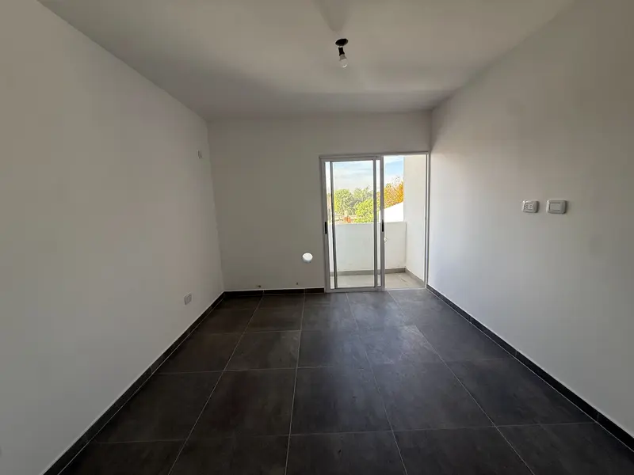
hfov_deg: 102.1
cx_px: 317
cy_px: 238
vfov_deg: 85.7
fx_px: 256
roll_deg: +1.9
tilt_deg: -8.5
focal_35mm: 14
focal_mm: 2.22
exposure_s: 1/294
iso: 64
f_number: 2.2
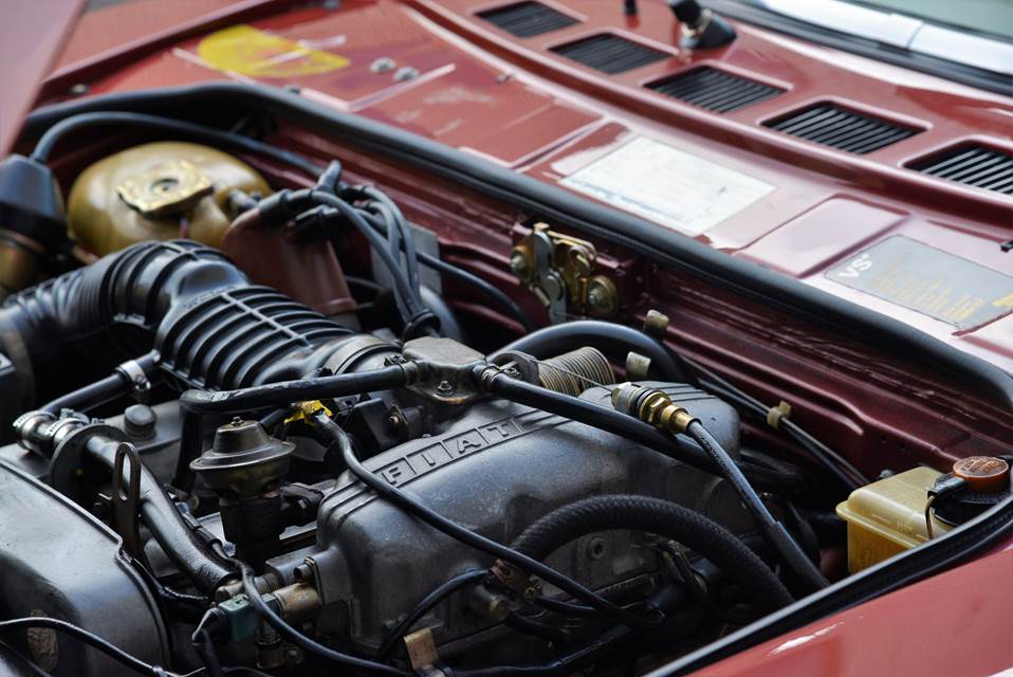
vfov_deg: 12.2
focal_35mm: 112
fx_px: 3153
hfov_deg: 18.3
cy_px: 338
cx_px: 506
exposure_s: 1/125
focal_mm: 112
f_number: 6.3
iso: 200
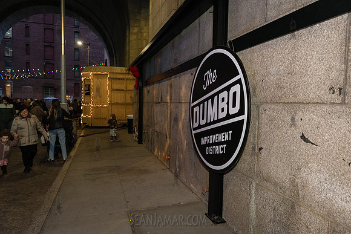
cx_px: 176
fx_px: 234
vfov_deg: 53.2
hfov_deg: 73.7
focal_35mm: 24
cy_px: 117
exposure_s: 1/160
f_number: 3.5
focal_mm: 24
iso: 4000
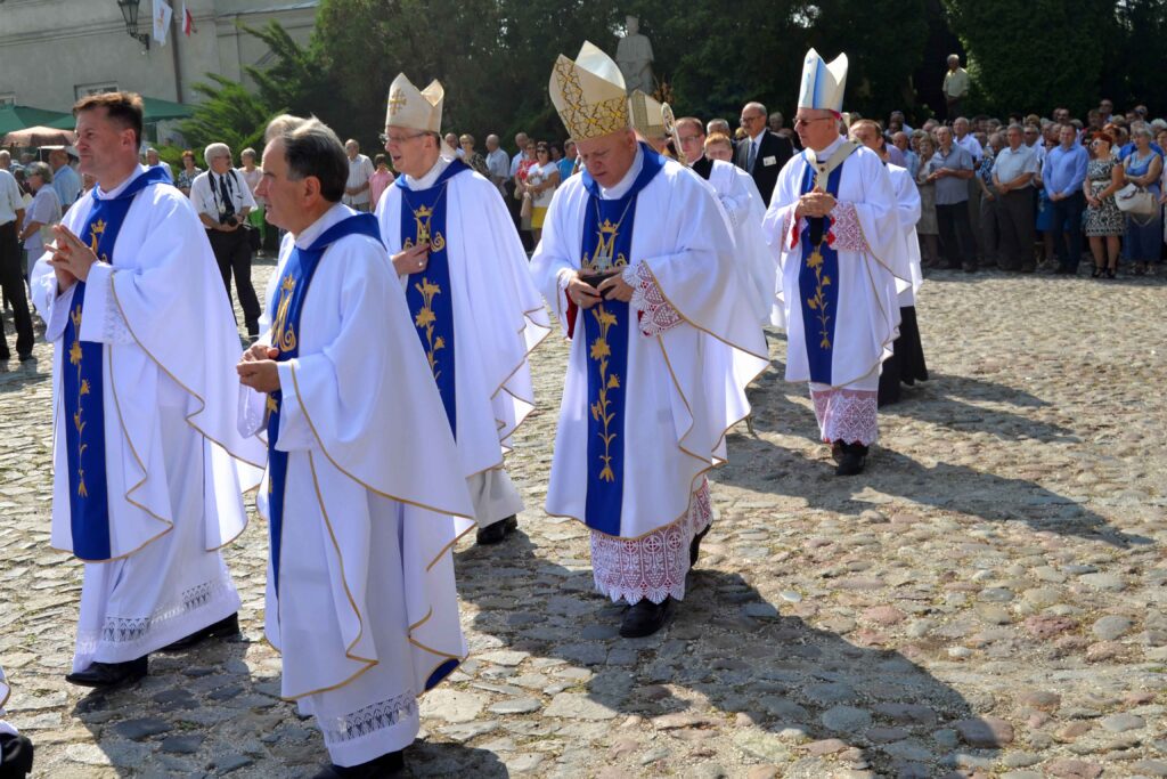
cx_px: 584
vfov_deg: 36.9
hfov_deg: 53.1
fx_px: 1167
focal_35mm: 36
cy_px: 390
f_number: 7.1
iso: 100
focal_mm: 24
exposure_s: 1/200
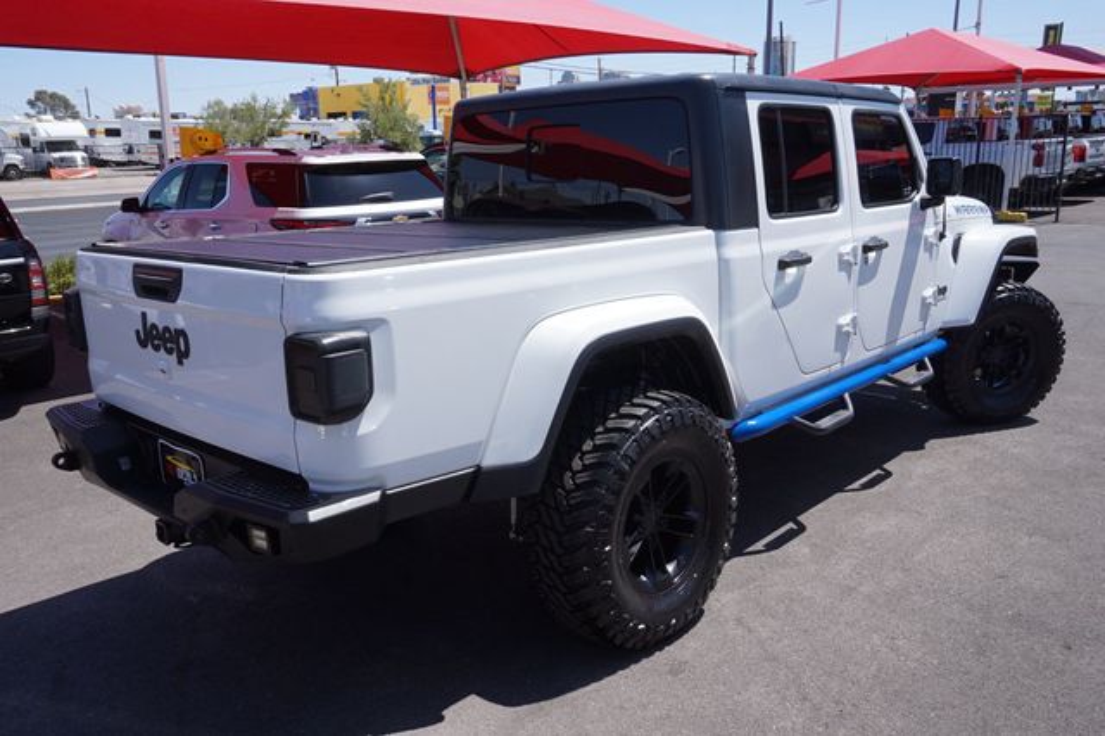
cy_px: 368
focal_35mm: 30
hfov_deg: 62.0
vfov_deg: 43.6
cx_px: 552
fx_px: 920
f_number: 11
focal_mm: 20
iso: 100
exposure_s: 1/125
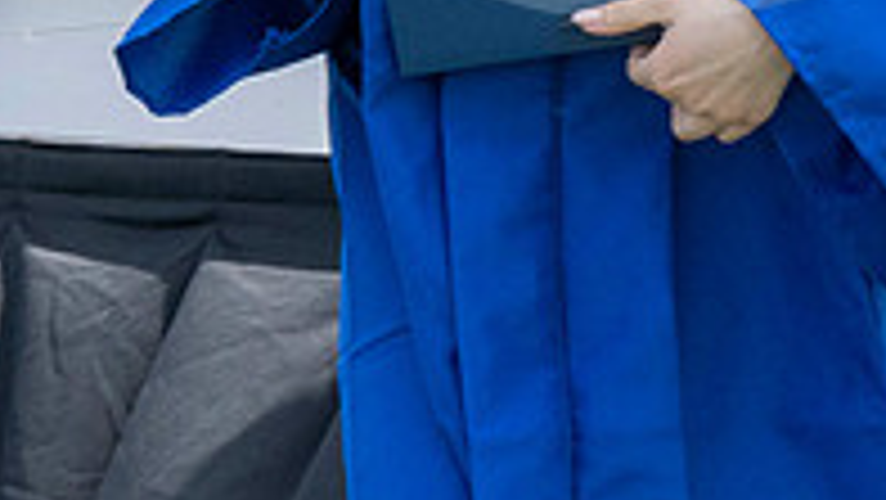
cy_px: -795
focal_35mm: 537
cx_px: -69
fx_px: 12621
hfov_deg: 4.0
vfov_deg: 2.3
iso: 200
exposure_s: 1/250
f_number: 13
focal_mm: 70
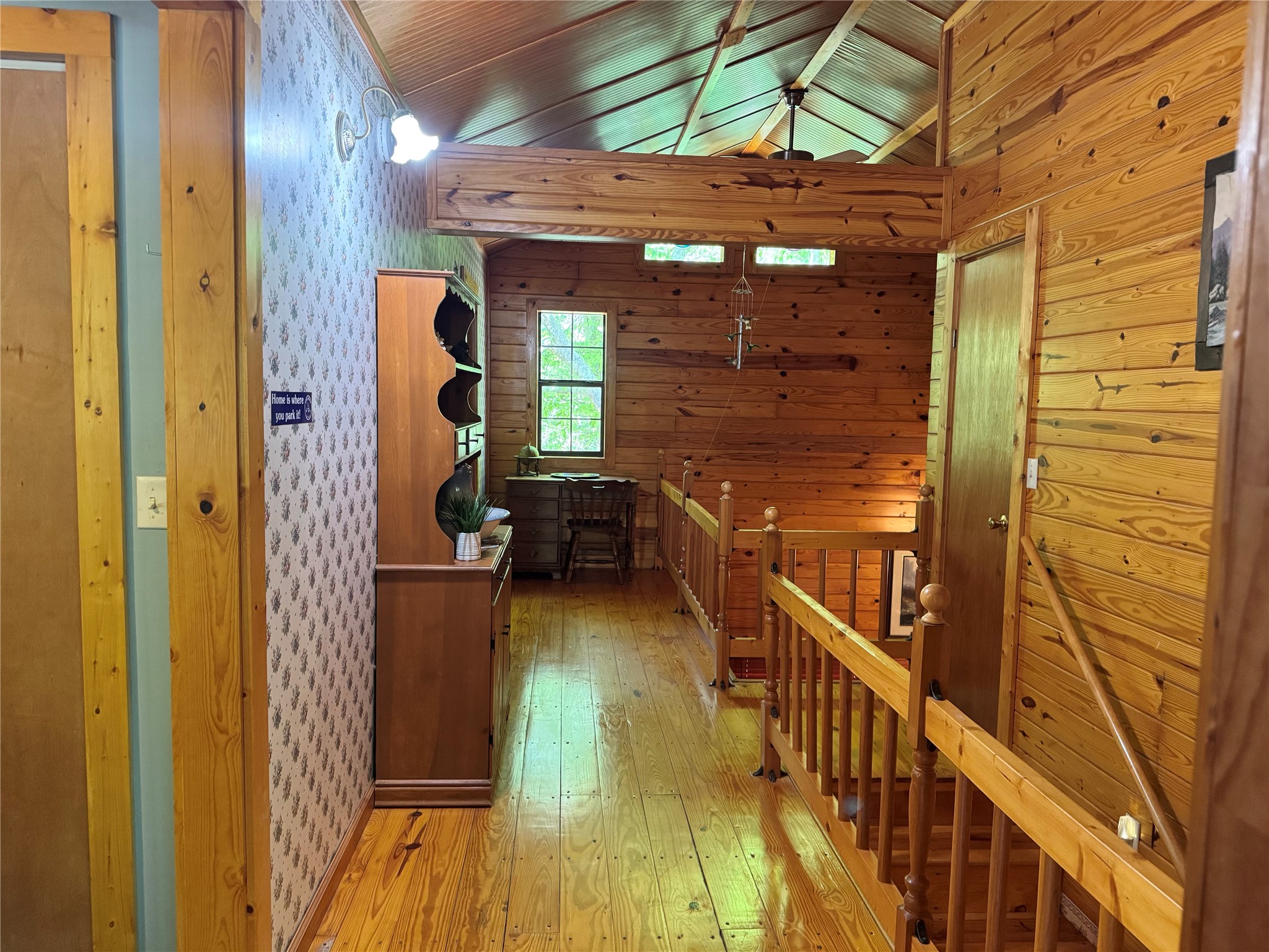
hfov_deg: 71.6
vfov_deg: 56.8
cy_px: 476
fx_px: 880
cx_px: 634
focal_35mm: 24
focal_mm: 6.76
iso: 640
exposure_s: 1/60
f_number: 1.78
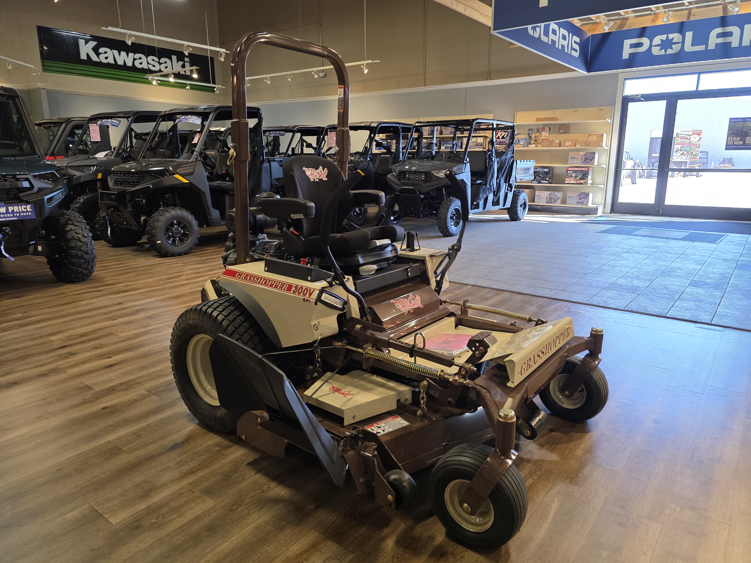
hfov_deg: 73.9
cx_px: 376
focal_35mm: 23
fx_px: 499
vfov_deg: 58.9
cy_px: 282
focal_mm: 6.3
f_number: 1.7
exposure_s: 1/120
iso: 320
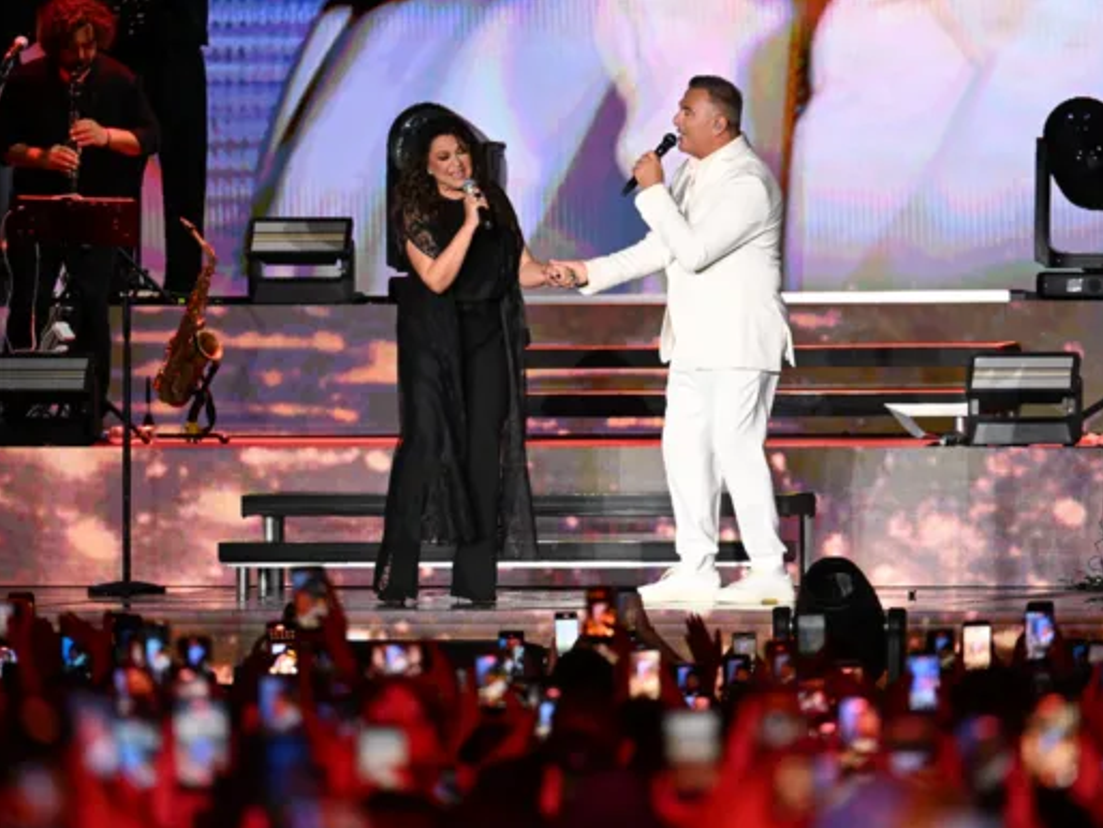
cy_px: 427
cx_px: 618
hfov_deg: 3.5
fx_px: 17884
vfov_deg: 2.7
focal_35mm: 561
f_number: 6.7
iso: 4000
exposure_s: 1/200
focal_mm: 500
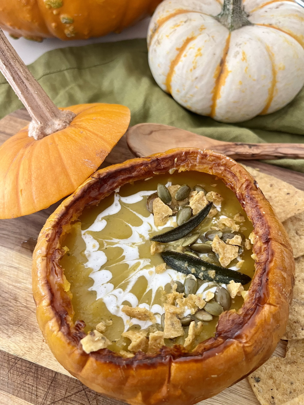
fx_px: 304
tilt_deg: -63.4
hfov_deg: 53.1
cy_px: 202
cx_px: 152
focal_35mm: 26
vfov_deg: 67.3
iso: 200
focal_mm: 5.1
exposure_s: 1/60
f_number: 1.6
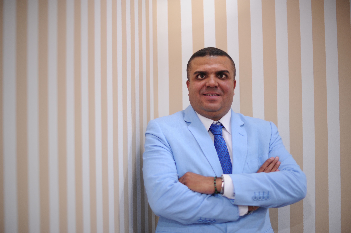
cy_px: 116
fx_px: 487
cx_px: 176
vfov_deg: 27.0
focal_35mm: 50
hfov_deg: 39.6
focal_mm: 50
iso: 800
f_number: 1.6
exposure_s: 1/125
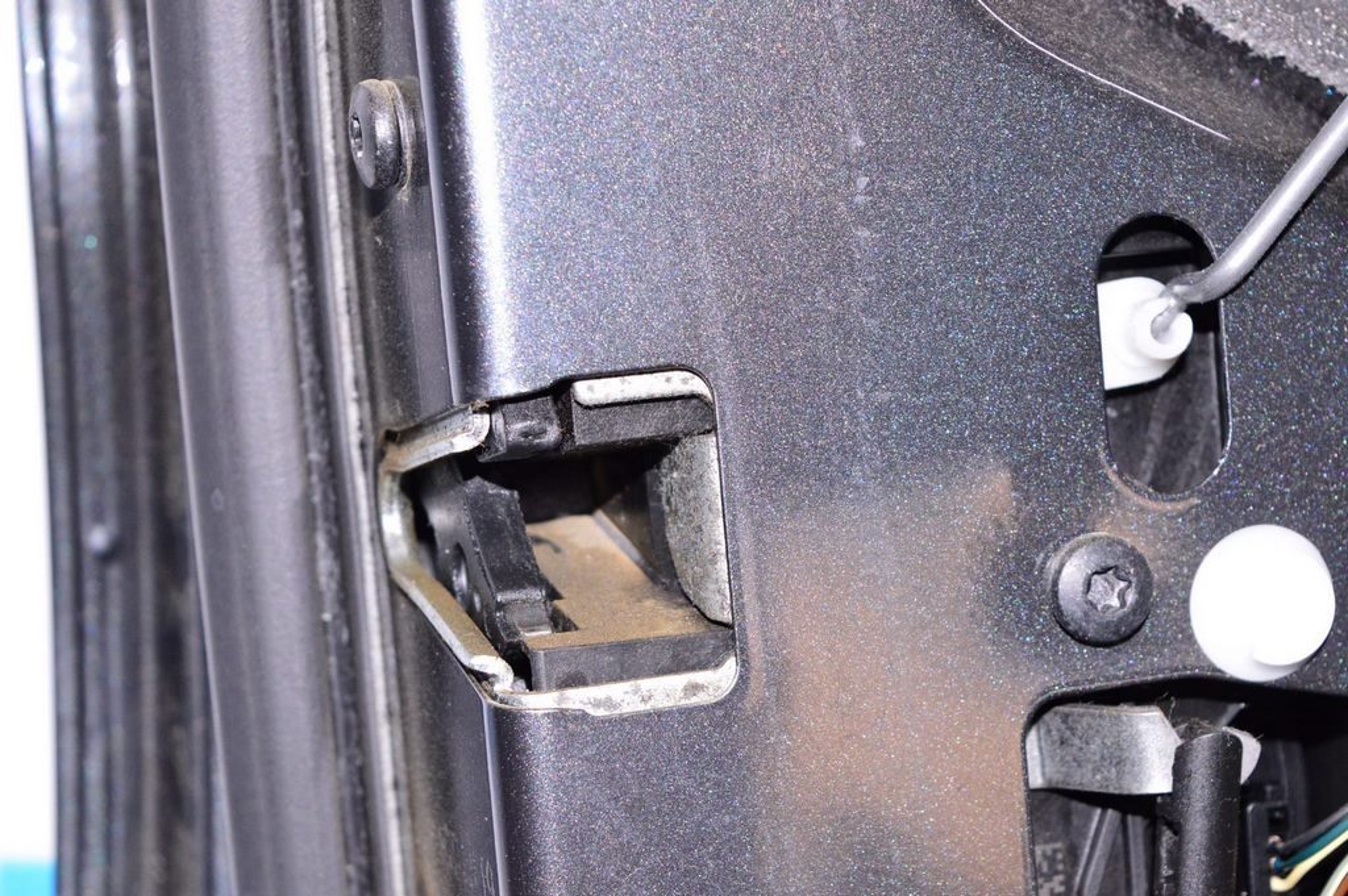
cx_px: 674
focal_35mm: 82
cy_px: 448
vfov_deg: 16.5
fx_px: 3087
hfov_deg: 24.6
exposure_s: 1/200
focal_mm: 55
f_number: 8
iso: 1600
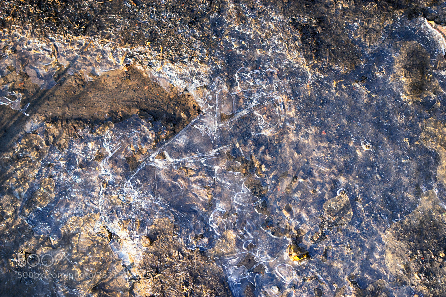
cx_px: 223
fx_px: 681
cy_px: 148
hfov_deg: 36.3
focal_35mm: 55
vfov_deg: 24.6
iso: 100
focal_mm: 55
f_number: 6.3
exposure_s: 1/200
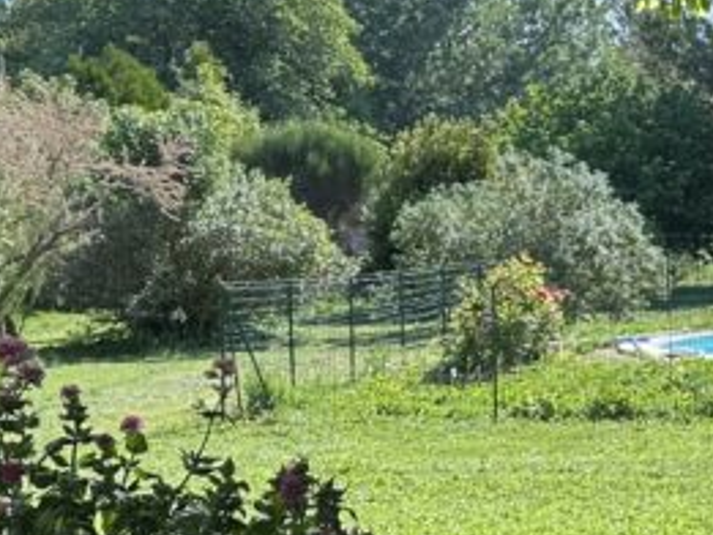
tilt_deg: -0.6
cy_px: 265
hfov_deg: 19.8
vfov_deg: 15.7
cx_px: 811
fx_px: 1937
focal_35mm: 94
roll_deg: +0.1
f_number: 1.78
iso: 80
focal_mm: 6.86
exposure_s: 1/1212
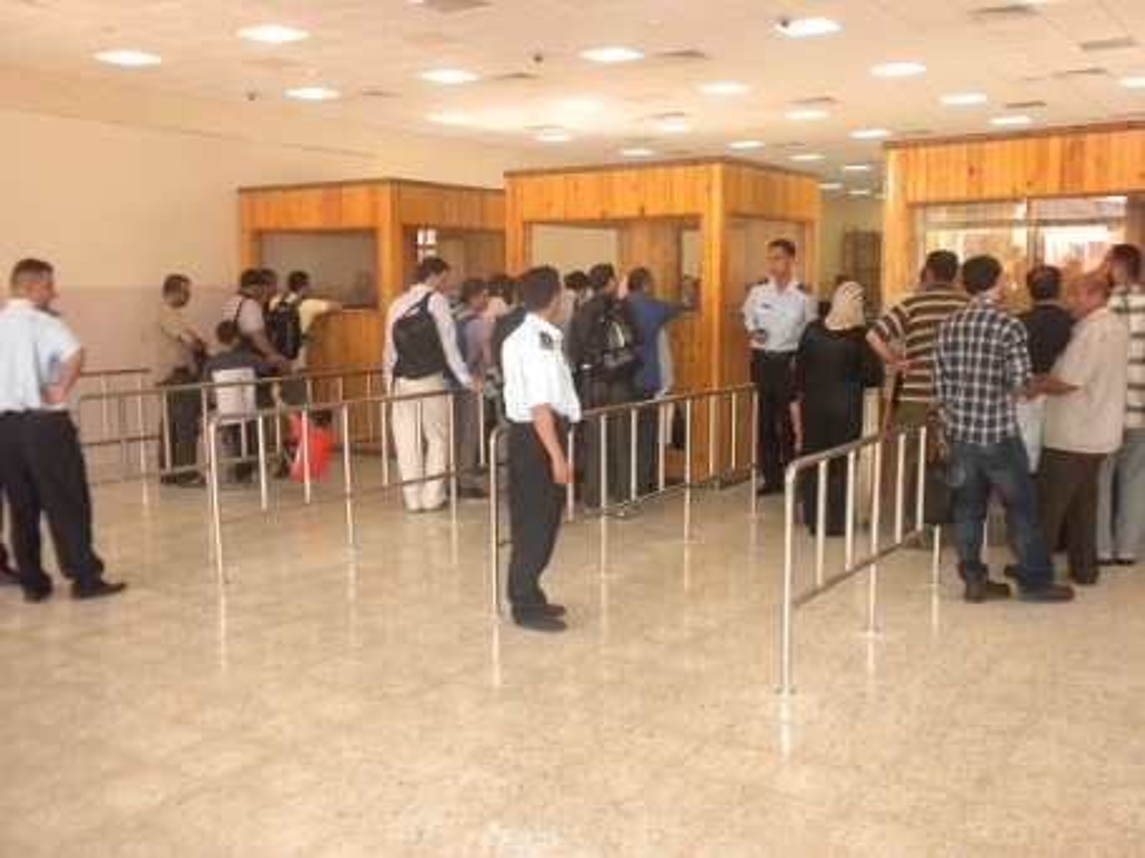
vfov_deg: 38.6
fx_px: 1224
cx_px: 572
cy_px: 429
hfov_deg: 50.2
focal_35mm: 37
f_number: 3.5
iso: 400
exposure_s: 1/60.3
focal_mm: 6.6
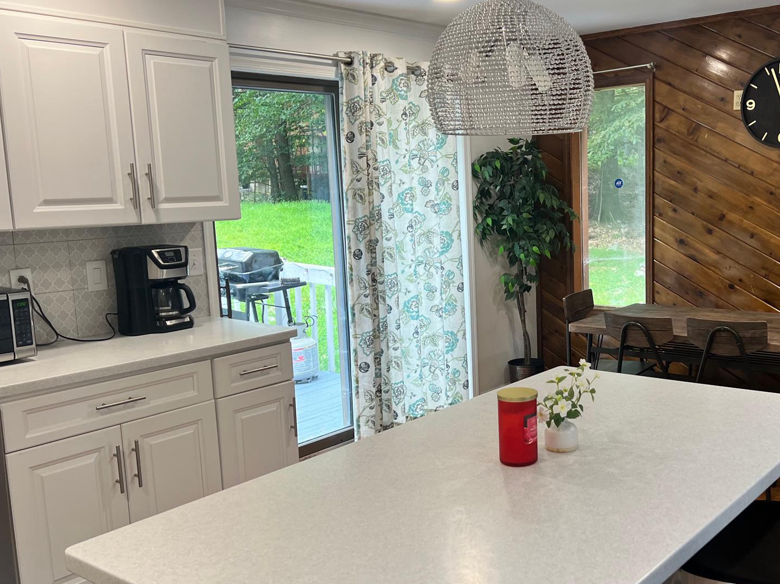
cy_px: 308
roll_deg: +1.3
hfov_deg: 49.1
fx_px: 834
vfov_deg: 38.6
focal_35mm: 37
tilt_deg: -9.3
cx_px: 533
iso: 100
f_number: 1.5
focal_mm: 5.7
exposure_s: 1/120
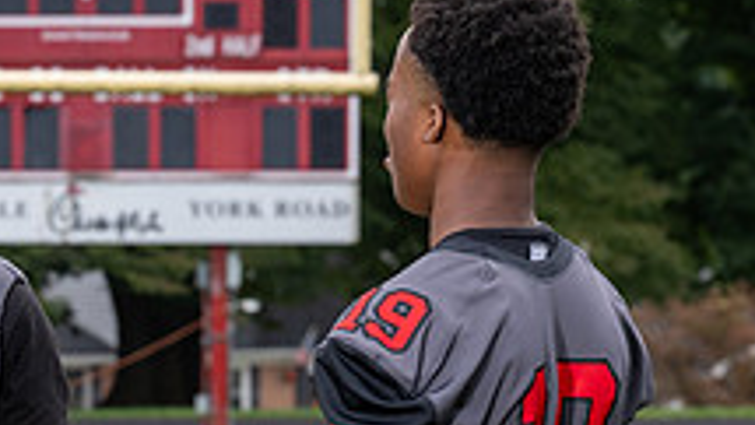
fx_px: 7108
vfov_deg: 3.4
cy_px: 539
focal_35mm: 355
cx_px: -4
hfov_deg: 6.1
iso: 80
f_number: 5.6
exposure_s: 1/250
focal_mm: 90
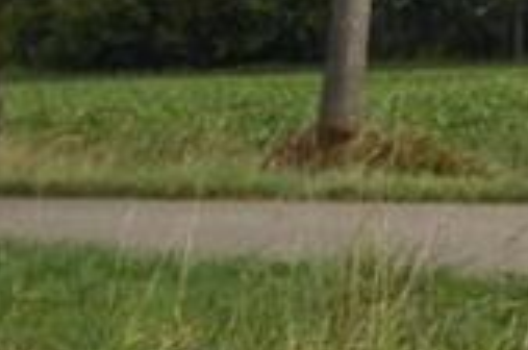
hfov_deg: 6.6
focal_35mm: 294
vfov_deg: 4.6
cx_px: 1287
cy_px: -355
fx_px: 4304
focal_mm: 50
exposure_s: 1/250
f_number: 8
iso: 200
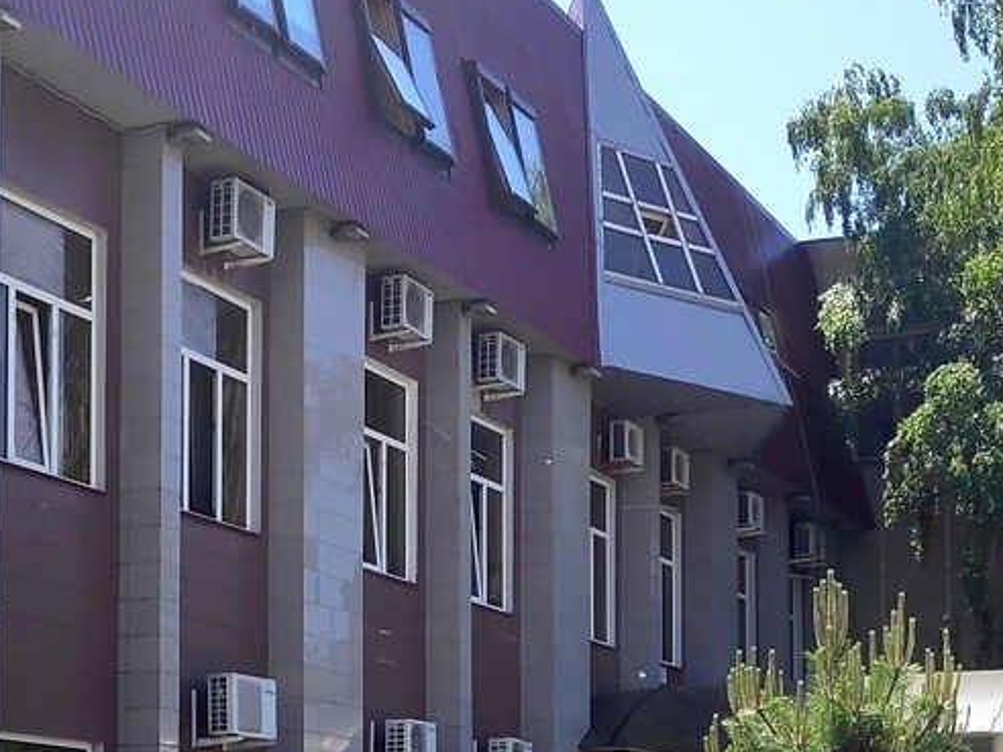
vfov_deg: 23.0
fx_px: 1767
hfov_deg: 30.8
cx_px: 186
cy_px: 763
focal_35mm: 61
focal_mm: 3.94
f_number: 1.9
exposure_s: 1/1638
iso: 100
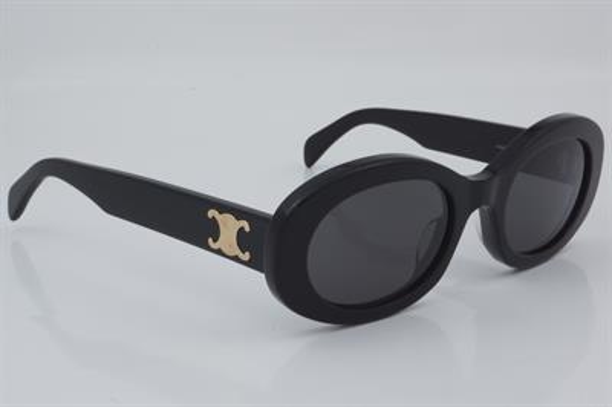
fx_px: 1274
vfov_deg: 18.2
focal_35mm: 75
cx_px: 306
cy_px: 204
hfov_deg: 27.0
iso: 100
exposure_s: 1/4
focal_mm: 50
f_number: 32
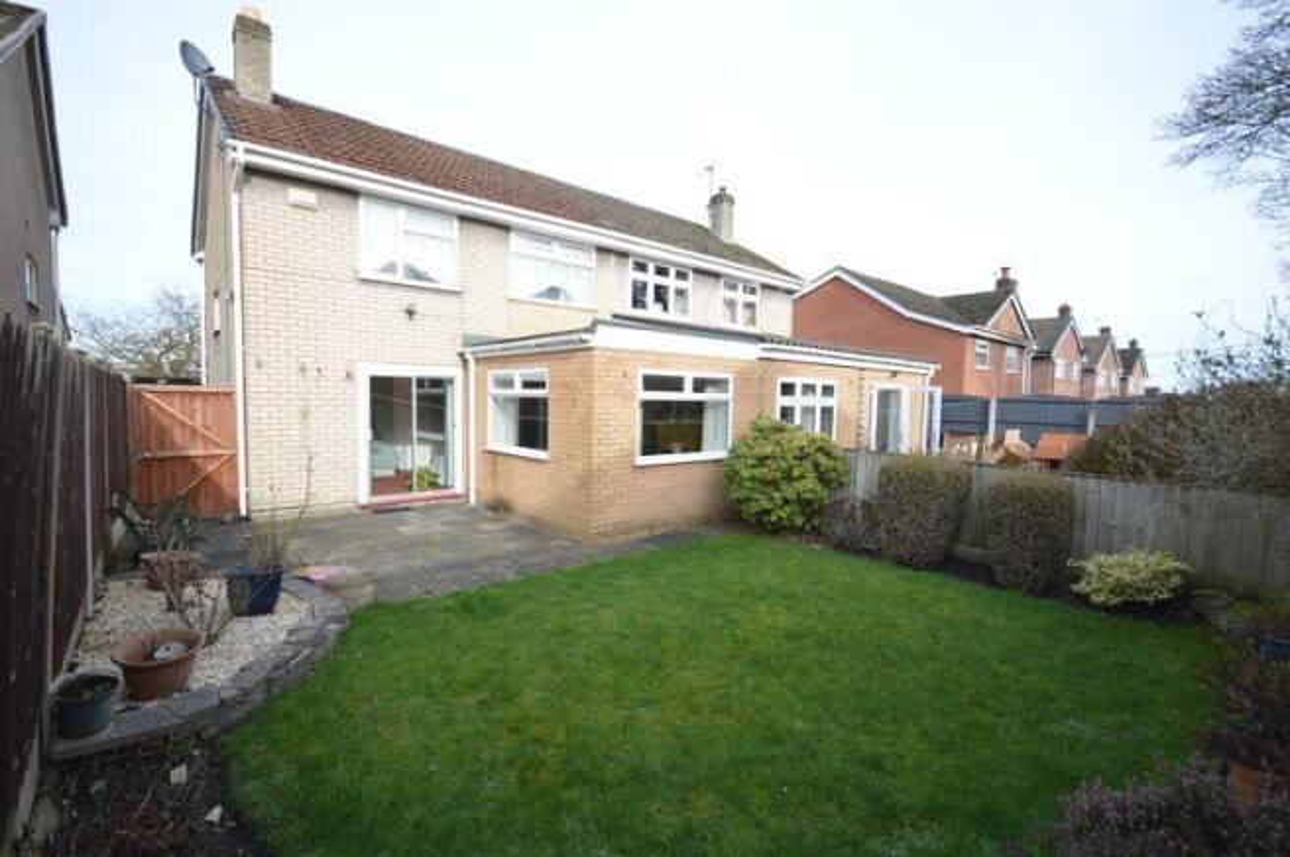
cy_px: 428
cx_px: 645
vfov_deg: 77.2
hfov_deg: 100.4
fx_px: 537
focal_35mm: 15
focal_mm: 10
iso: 100
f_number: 5.6
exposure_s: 1/125
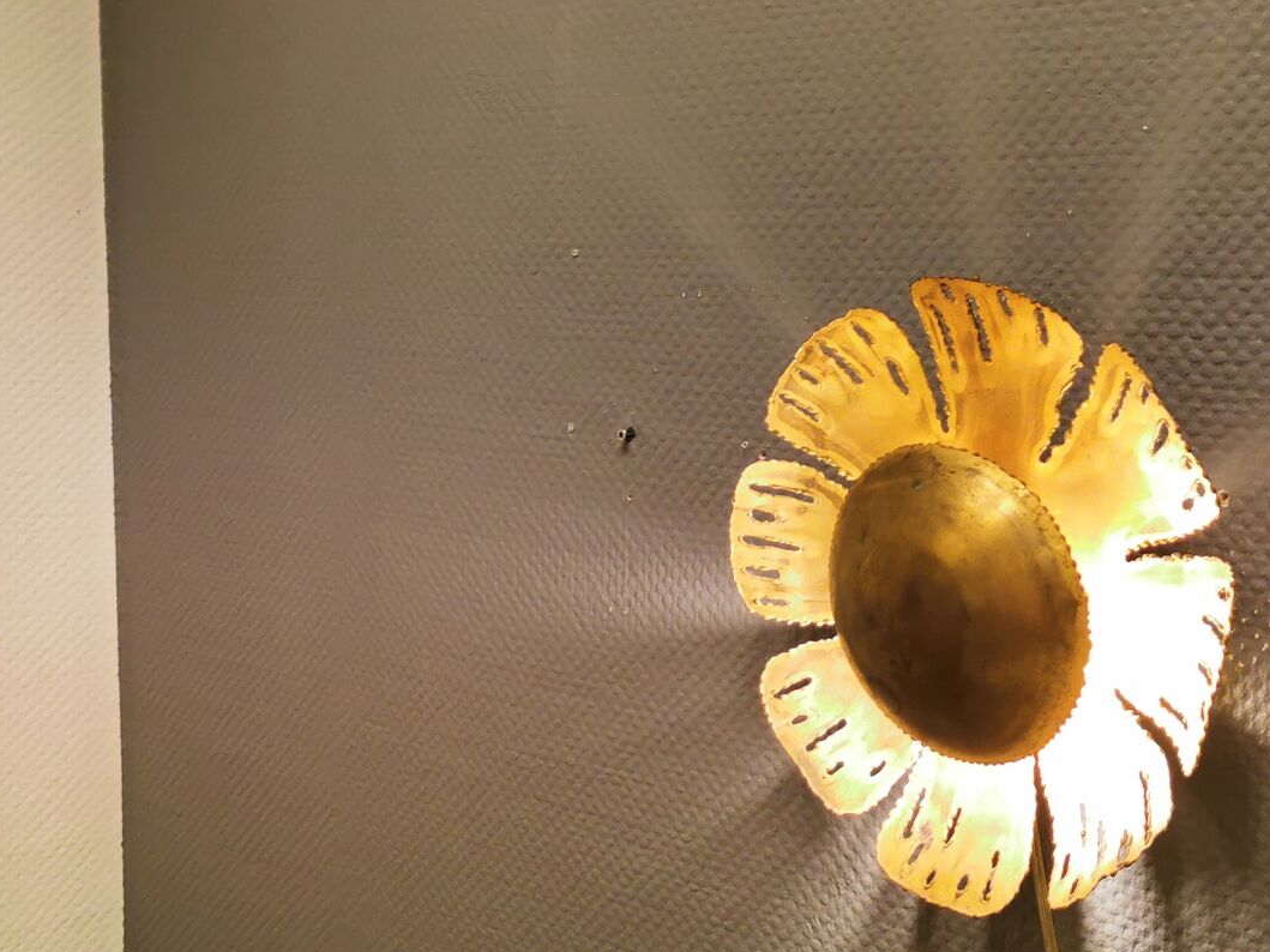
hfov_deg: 36.9
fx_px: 1871
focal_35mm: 51
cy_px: 494
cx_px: 899
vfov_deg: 28.6
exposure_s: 1/60
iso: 100
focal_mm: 5.56
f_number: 1.6
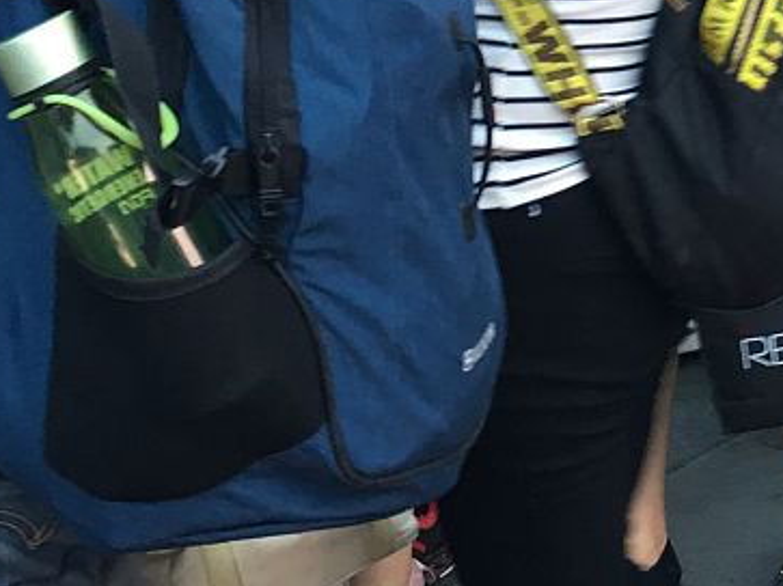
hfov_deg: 19.2
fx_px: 2171
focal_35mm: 96
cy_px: -131
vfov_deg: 14.8
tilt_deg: -5.5
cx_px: 958
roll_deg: +8.7
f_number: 2.2
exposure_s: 1/17
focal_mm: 4.15
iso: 32
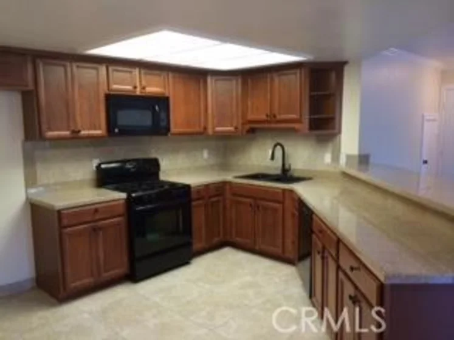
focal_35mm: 30
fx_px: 393
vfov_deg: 46.8
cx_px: 227
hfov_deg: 60.0
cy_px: 170
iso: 125
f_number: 2.2
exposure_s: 1/30
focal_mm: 4.12
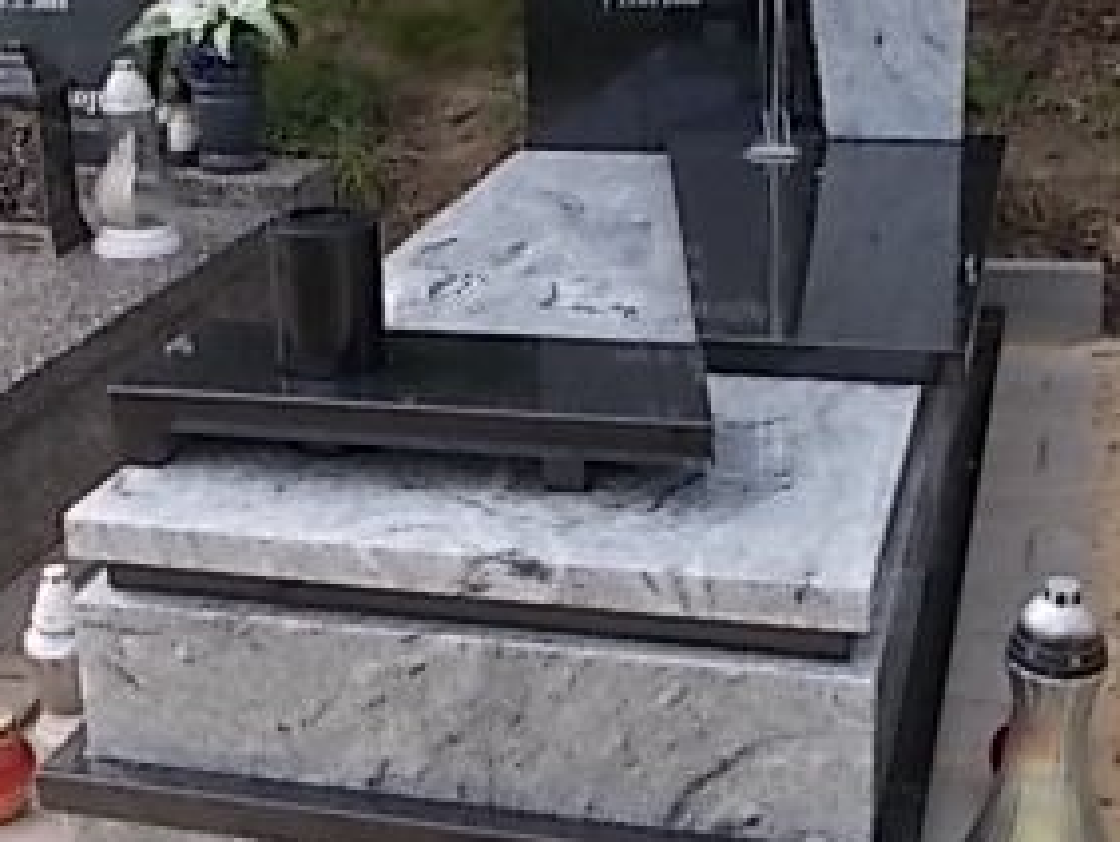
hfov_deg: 32.6
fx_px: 1911
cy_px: 381
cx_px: 489
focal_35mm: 59
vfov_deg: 24.8
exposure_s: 1/400
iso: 80
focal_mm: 4.6
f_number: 3.2
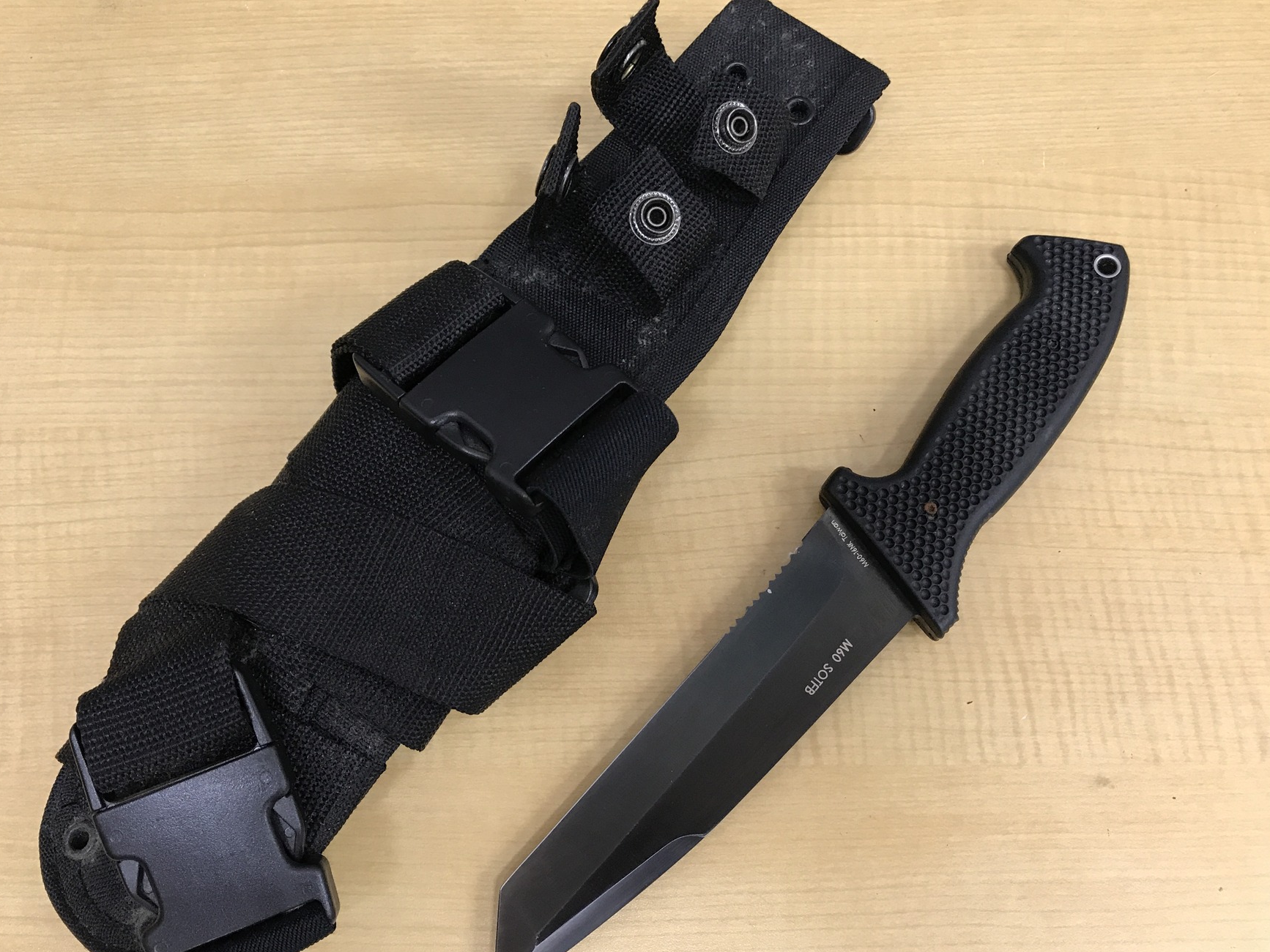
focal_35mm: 31
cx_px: 577
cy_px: 503
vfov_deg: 45.4
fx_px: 1137
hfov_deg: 58.2
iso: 40
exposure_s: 1/20
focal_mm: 3.99
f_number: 1.8
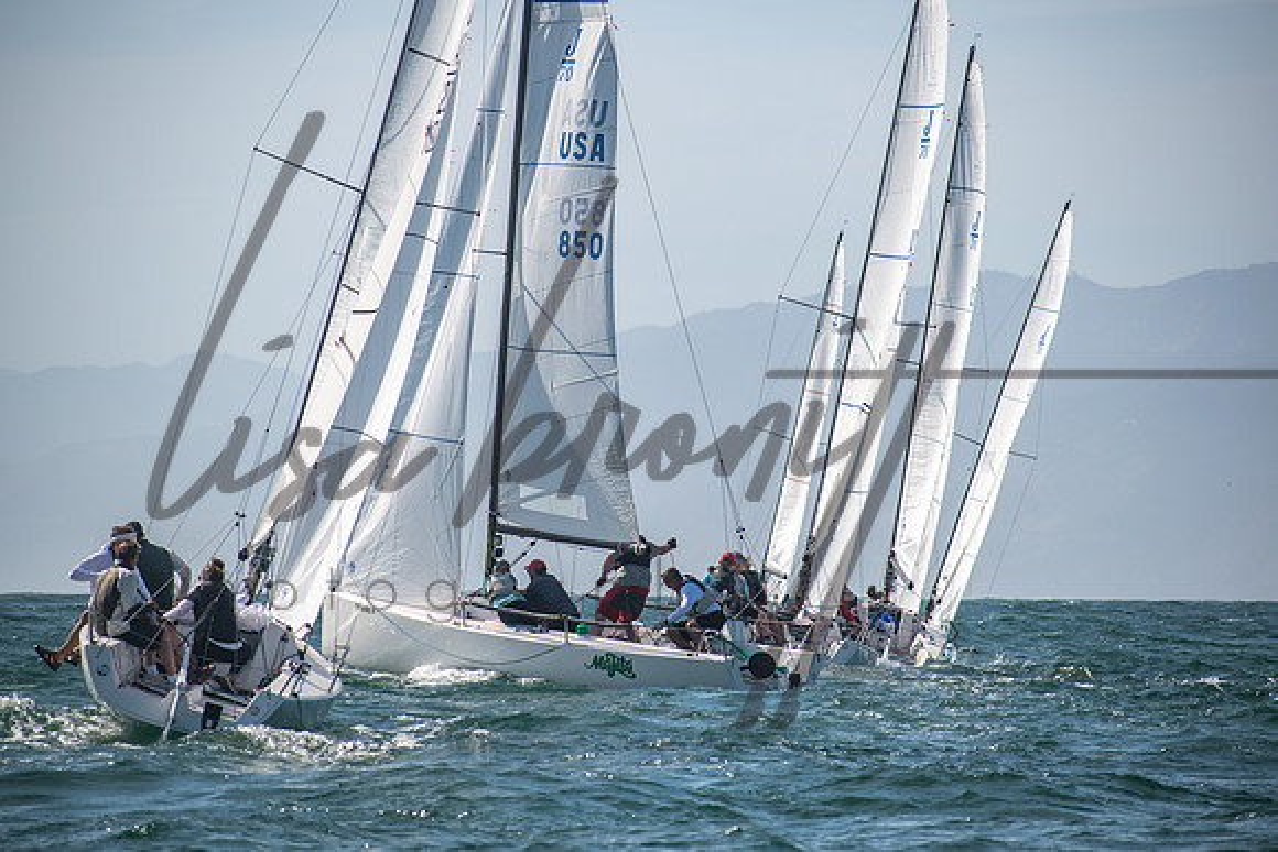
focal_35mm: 261
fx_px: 9269
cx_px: 647
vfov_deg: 5.3
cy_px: 426
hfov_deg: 7.9
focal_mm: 170
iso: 200
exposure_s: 1/1250
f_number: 6.3
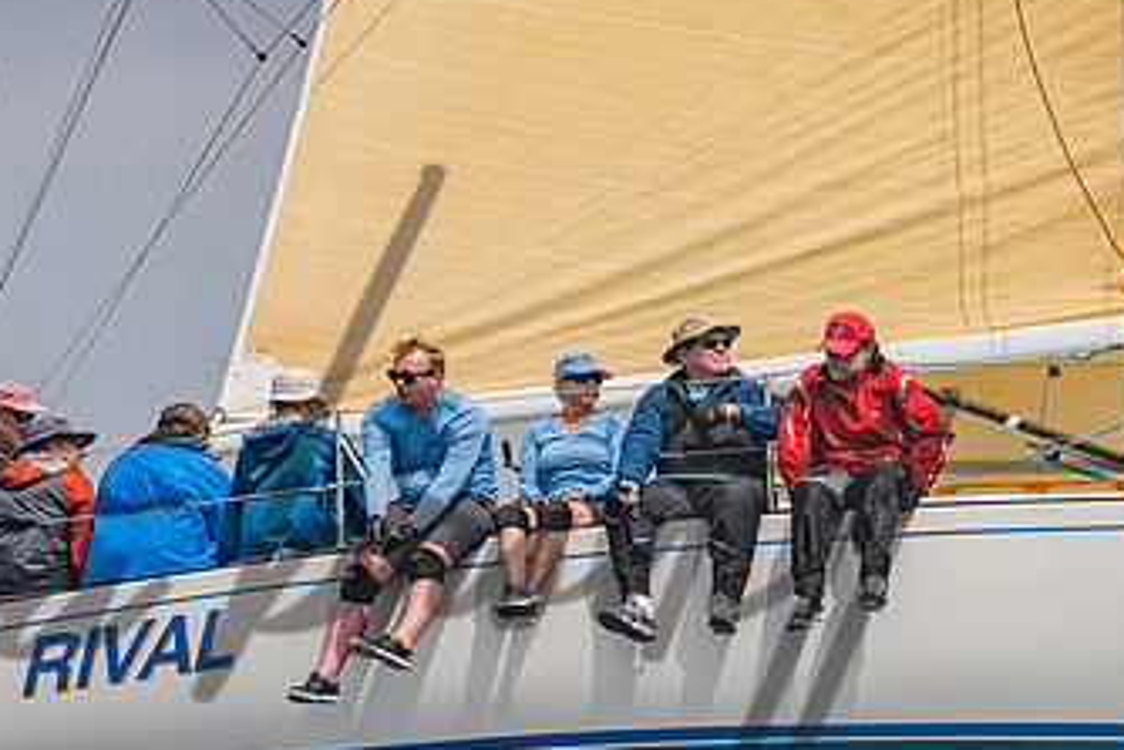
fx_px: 13243
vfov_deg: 3.2
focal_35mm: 424
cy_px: 666
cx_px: 430
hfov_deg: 4.9
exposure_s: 1/1250
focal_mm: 200
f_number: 6.3
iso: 250
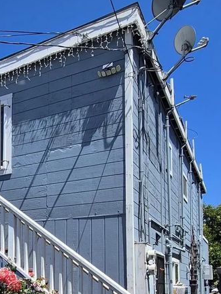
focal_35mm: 41
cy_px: 253
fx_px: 349
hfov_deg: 31.7
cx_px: -14
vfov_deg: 42.7
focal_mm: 1.74
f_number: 2.2
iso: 50
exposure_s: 1/1900
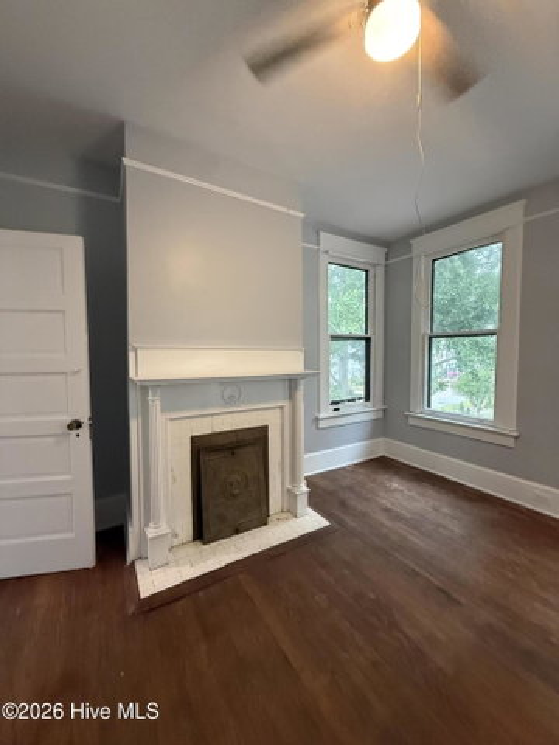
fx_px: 301
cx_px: 280
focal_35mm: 14
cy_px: 372
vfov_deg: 102.1
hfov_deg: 85.7
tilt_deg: +0.5
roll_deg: +2.0
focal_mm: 2.22
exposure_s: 1/60
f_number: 2.2
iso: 800
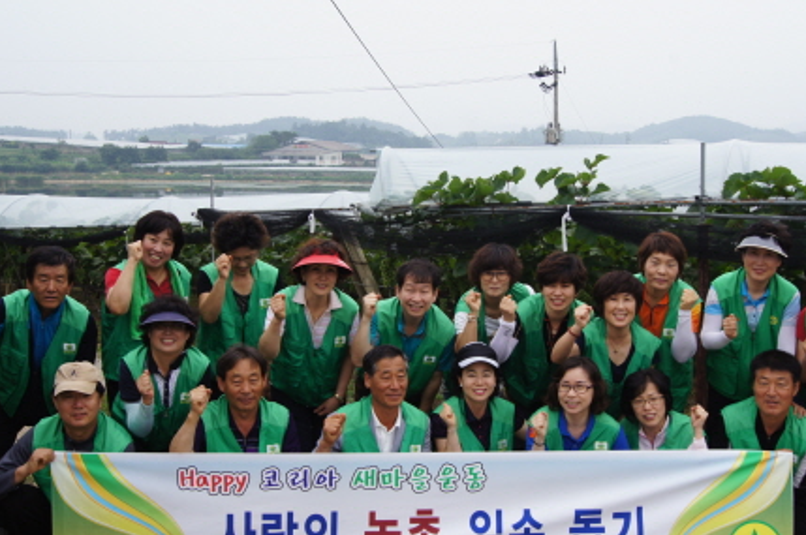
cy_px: 308
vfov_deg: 31.8
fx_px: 939
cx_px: 432
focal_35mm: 42
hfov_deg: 46.4
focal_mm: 24
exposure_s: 1/60
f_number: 10
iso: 100
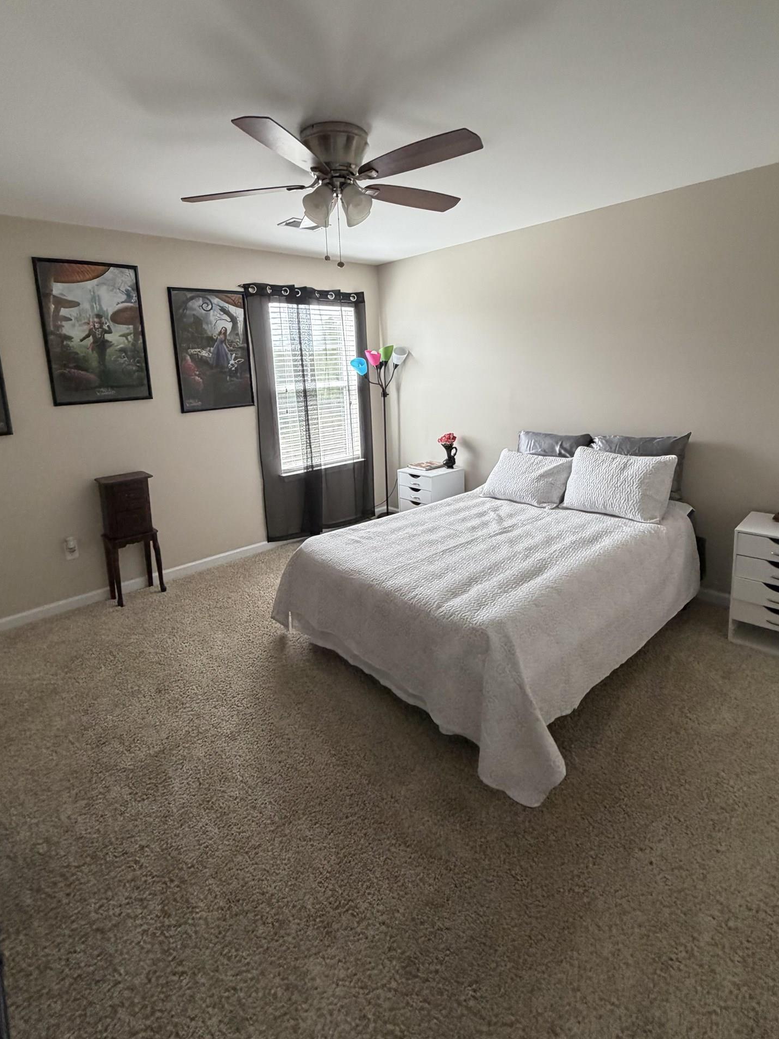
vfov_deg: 90.5
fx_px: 510
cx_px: 376
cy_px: 452
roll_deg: +1.5
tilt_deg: -8.0
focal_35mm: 17
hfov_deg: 74.7
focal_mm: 2.22
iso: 320
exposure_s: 1/99
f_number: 2.2
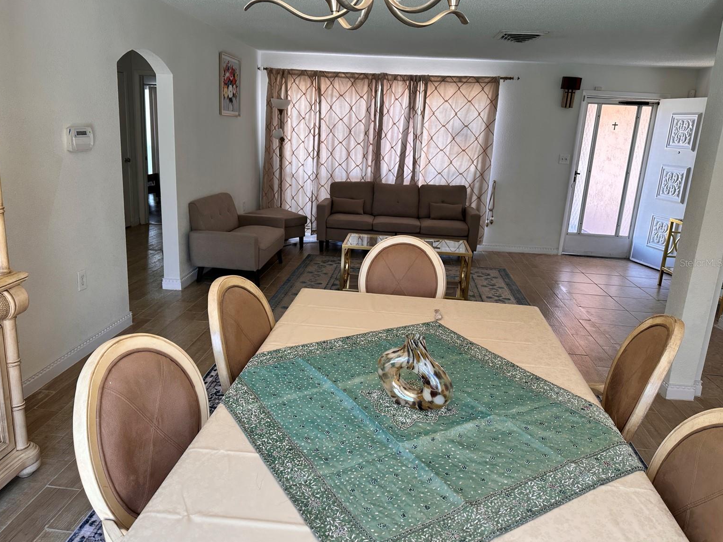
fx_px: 522
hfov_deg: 69.4
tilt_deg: -14.1
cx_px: 348
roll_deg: -2.5
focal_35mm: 25
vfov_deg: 54.9
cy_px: 263
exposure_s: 1/128
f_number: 1.78
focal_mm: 6.86
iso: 64
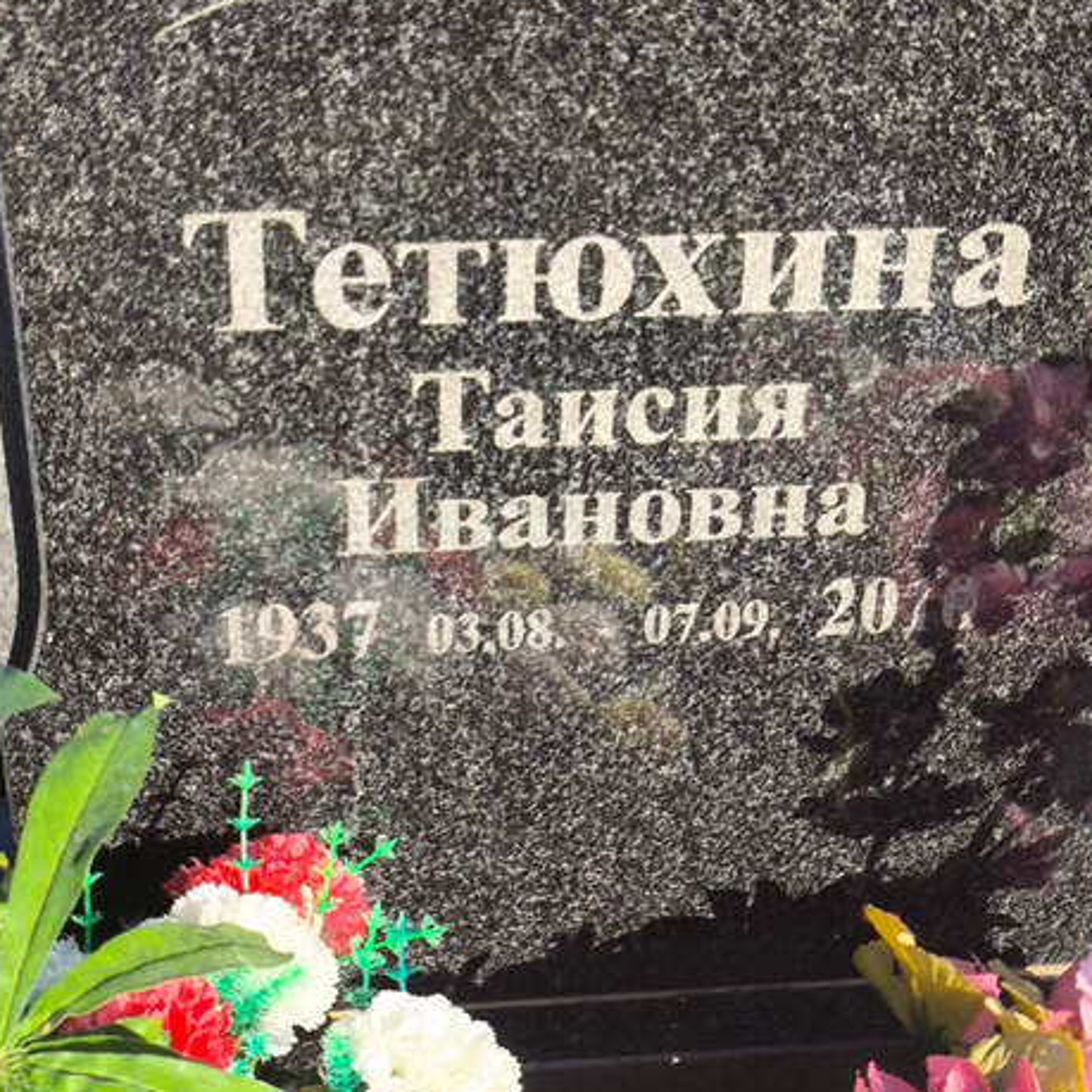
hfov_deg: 22.5
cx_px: 582
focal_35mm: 77
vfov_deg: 22.4
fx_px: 2748
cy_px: 450
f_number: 1.7
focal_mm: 4.71
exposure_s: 1/1046
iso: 50
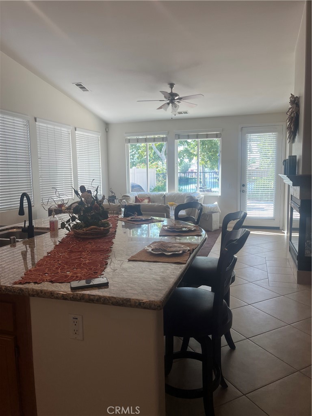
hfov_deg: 53.1
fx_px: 312
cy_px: 208
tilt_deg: -6.5
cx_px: 156
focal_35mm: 26
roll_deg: +1.6
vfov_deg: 67.3
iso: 32
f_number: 1.6
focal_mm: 5.1
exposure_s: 1/120
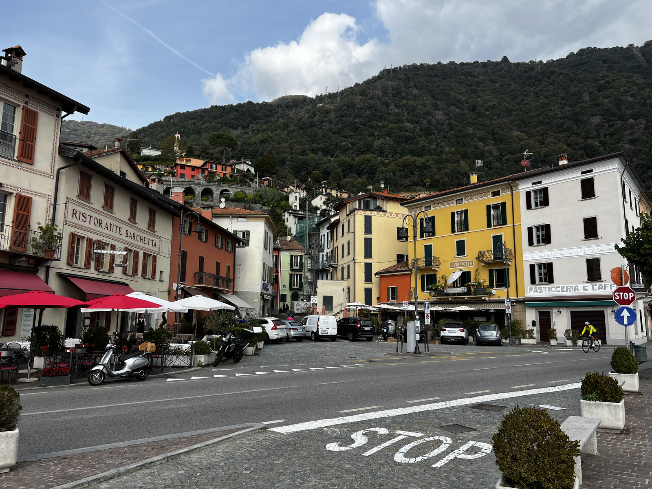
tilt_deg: +8.9
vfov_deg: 53.1
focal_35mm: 26
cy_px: 244
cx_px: 326
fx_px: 490
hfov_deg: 67.3
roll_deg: -0.1
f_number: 1.5
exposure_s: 1/2208
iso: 50
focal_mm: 5.7
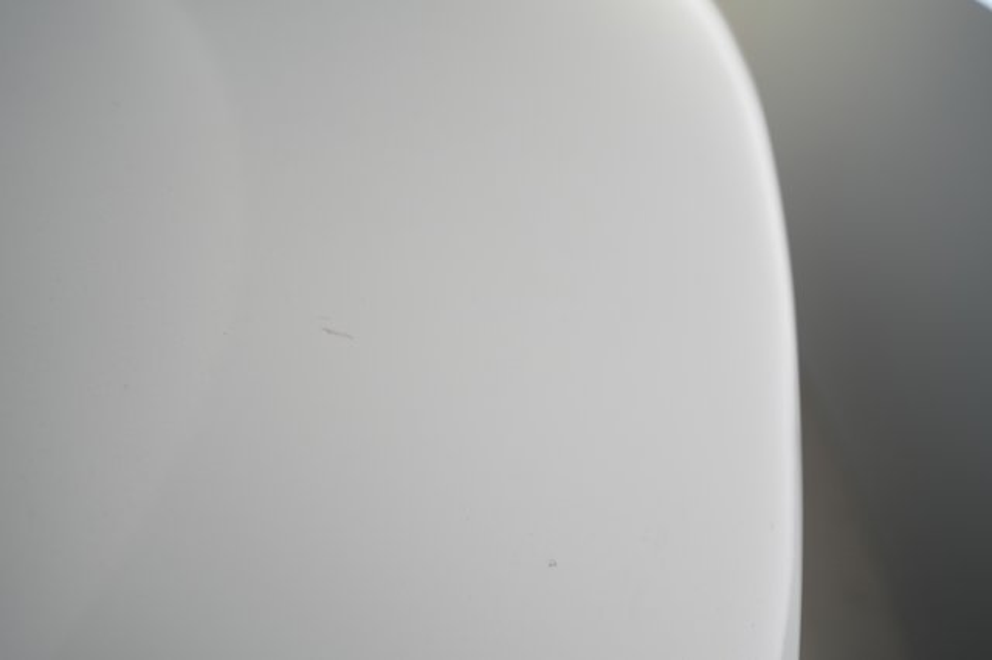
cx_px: 496
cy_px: 330
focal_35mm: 28
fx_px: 771
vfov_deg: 46.4
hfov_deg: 65.5
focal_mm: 28
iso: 500
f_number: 4
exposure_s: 1/80
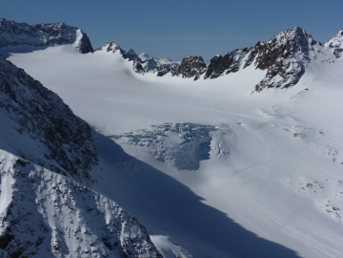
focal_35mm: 71
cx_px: 172
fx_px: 704
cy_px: 129
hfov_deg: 27.4
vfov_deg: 20.7
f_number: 6.3
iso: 100
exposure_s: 1/1300
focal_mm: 12.7
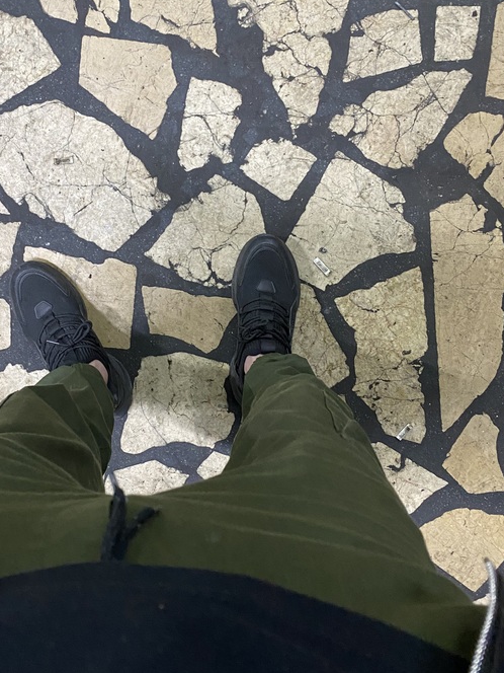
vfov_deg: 51.3
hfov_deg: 39.4
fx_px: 699
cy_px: 306
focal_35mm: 36
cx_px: 187
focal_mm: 4.25
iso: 400
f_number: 1.8
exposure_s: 1/50
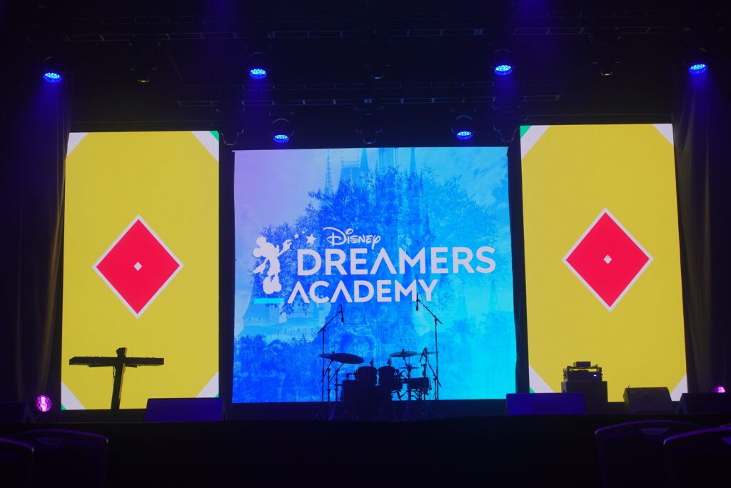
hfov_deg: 36.2
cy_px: 244
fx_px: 1117
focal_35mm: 55
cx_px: 366
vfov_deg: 24.6
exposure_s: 1/80
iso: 125
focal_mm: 20.52
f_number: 4
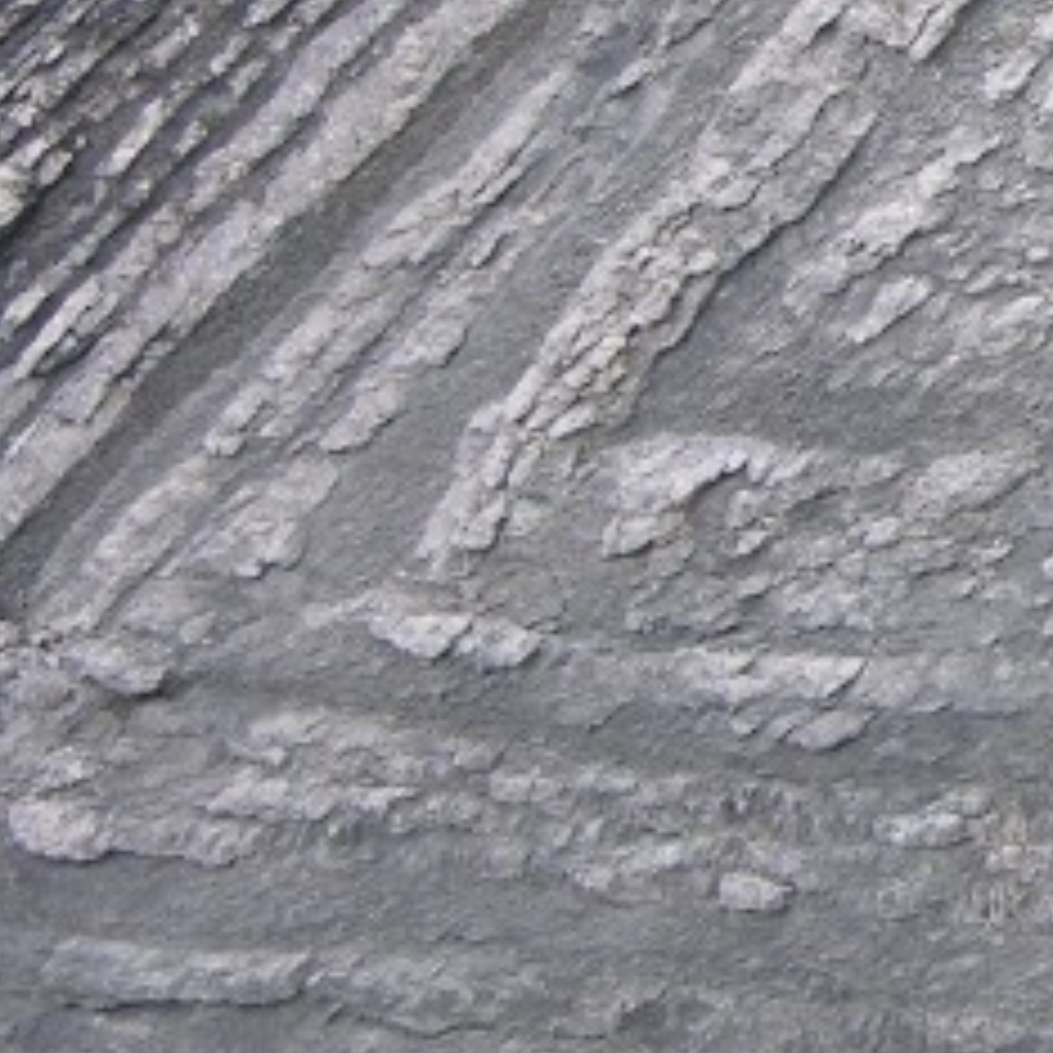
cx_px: 1868
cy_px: 81
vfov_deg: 6.8
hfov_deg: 6.7
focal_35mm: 255
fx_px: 8776
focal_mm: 16.8
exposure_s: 1/70.9
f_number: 3.2
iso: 50
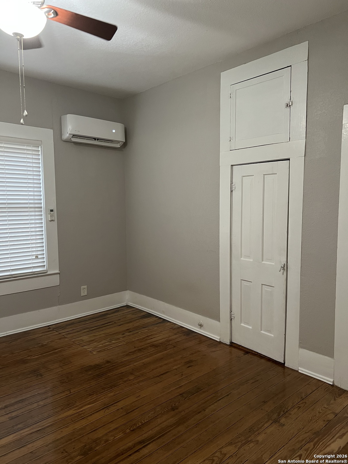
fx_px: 349
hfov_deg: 53.1
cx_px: 174
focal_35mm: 26
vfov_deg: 67.3
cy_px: 232
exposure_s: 1/60
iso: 250
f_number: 1.5
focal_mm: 5.7
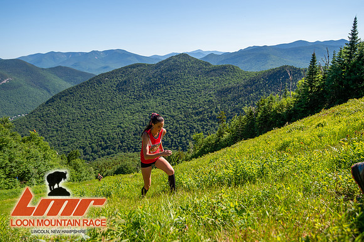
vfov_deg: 46.4
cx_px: 182
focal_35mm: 28
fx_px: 283
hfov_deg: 65.5
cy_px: 121
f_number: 5
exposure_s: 1/500
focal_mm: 28
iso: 100
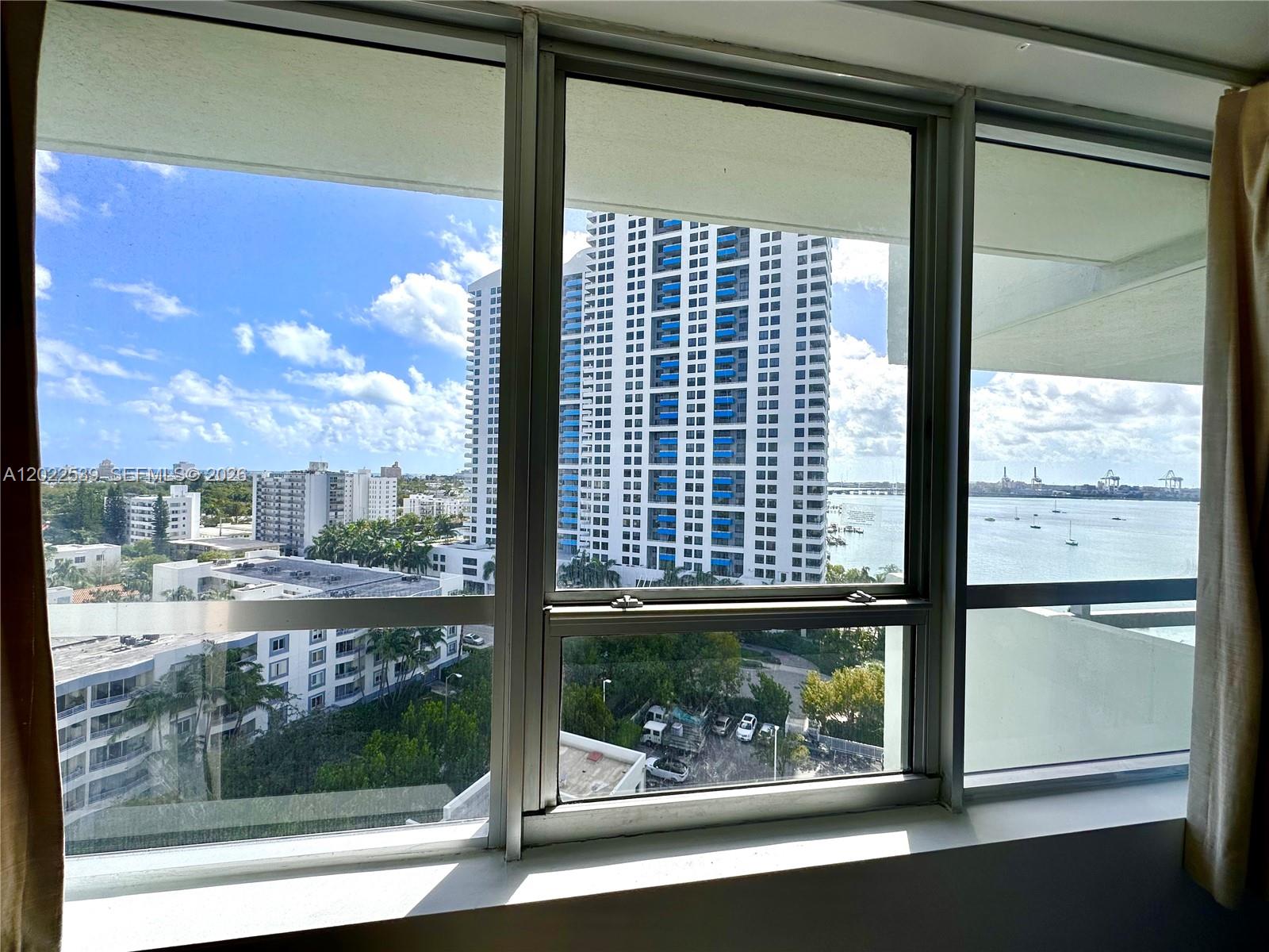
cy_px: 476
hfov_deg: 102.1
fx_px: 513
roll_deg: -1.3
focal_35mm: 14
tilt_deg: -0.1
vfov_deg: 85.7
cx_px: 634
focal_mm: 2.22
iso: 40
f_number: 2.2
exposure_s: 1/979
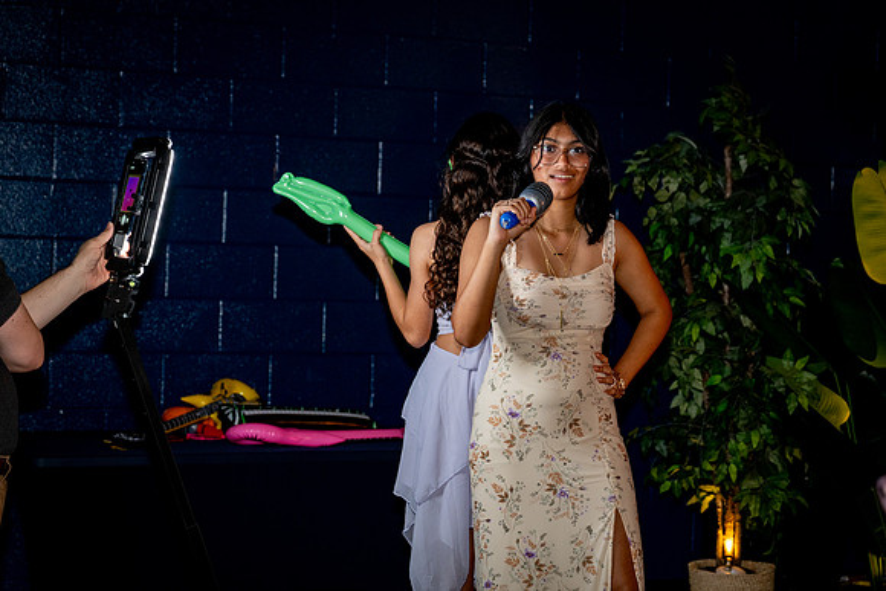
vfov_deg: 19.5
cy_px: 296
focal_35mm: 70
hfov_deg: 28.8
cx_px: 443
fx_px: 1723
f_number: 4
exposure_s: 1/80
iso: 1250
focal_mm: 70
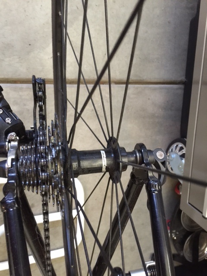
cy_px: 138
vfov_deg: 61.7
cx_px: 104
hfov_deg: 48.2
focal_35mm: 29
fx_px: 231
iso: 100
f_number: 2.2
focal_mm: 4.15
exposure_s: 1/4
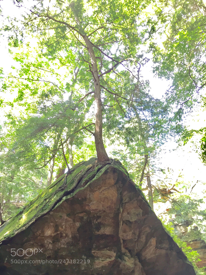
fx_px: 230
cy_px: 138
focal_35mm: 29
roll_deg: +4.6
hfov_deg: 48.2
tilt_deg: +38.6
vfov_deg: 61.7
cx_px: 103
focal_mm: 4.15
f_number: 2.2
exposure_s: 1/30
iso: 80
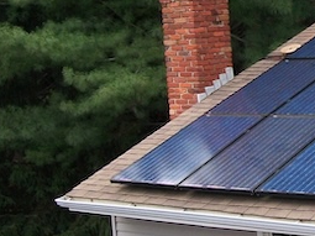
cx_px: 372
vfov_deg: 13.1
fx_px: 1028
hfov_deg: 16.7
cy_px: 82
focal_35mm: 113
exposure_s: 1/400
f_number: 2.7
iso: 80
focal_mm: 6
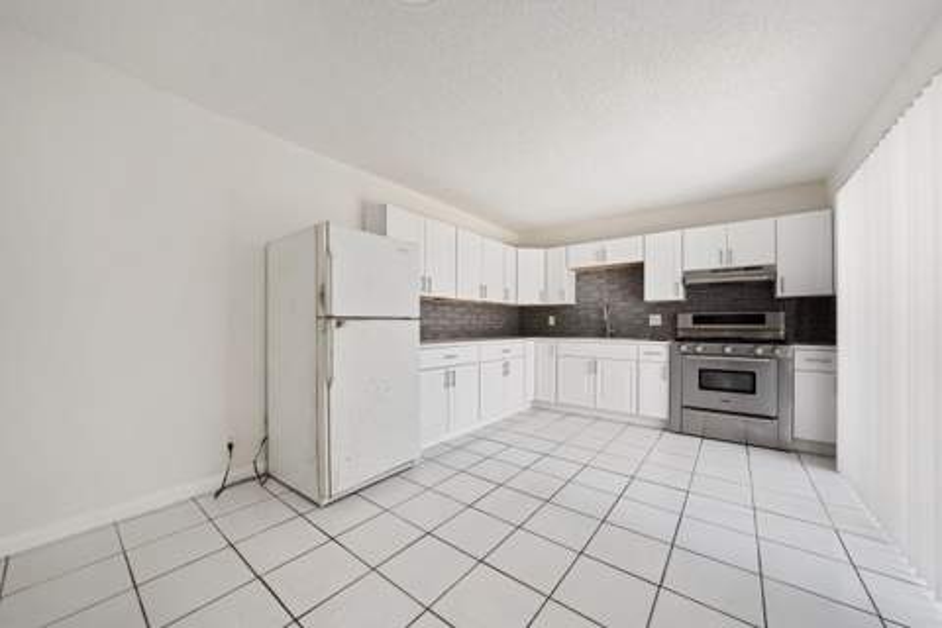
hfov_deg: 112.6
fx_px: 314
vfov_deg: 90.0
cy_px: 314
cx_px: 471
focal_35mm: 12
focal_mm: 12
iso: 100
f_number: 4
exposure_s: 1/250
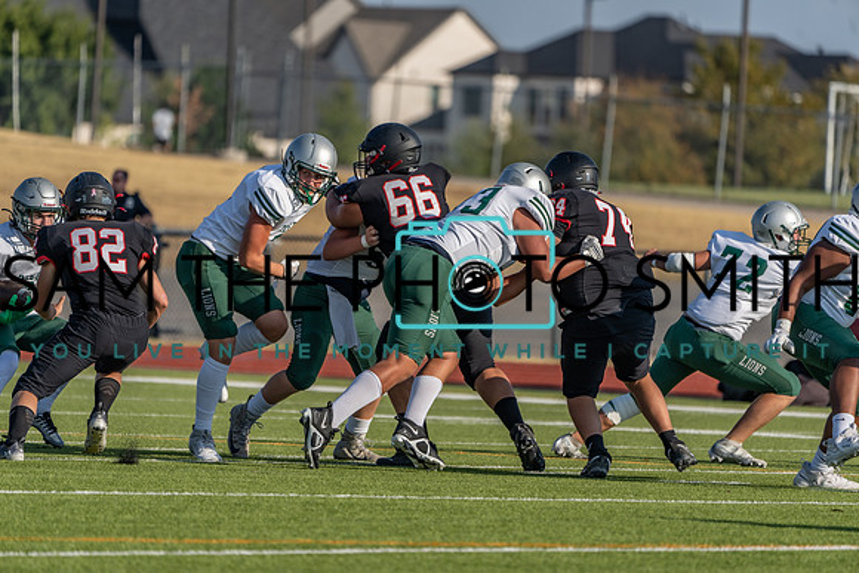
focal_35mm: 400
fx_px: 9546
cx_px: 430
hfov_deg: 5.2
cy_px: 286
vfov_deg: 3.4
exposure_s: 1/1250
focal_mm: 400
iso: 160
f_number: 5.6
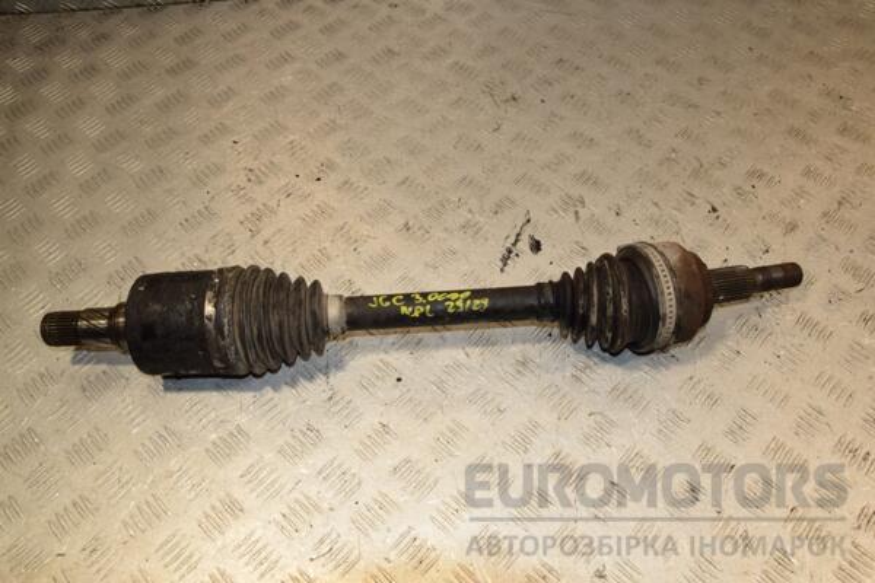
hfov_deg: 67.4
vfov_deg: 47.9
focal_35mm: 27
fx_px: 656
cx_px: 438
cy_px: 292
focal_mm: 18
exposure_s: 1/200
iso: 800
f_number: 10
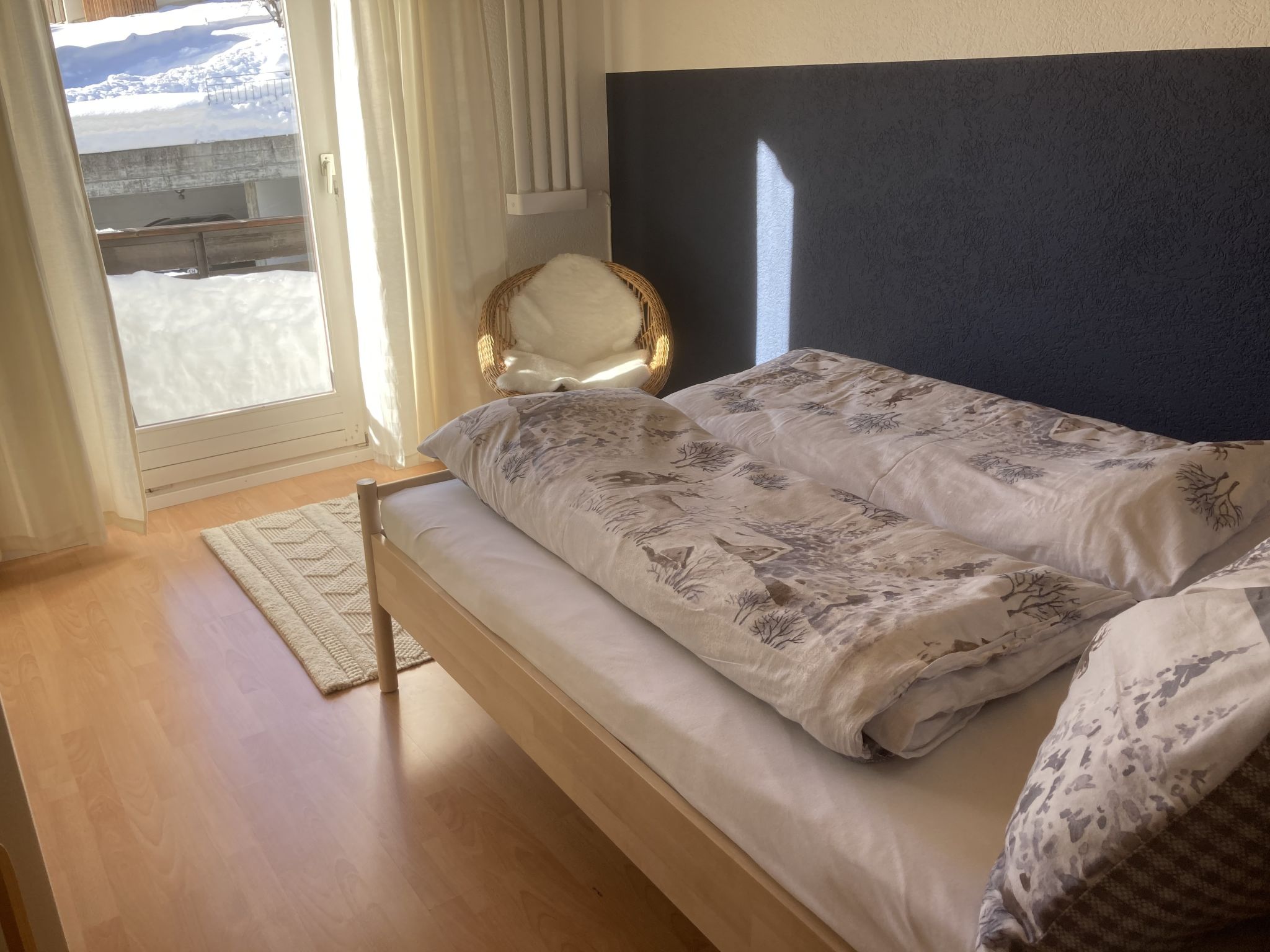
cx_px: 635
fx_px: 1027
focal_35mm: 28
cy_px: 476
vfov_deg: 49.7
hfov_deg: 63.4
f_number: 1.8
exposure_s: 1/213
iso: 20
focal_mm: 3.99
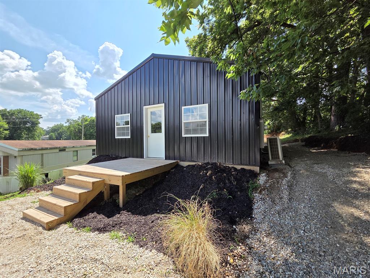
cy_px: 139
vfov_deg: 89.9
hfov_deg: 106.2
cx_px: 185
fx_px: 139
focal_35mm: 13
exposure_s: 1/2000
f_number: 2.2
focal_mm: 2.2
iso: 125
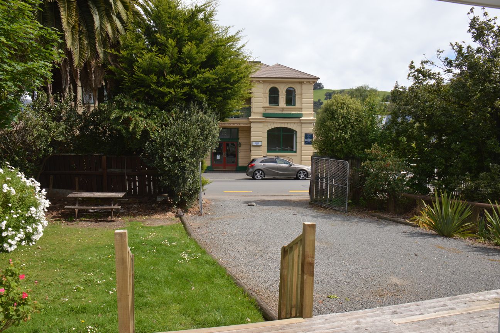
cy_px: 166
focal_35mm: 27
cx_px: 250
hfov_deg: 67.4
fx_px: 375
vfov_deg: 47.9
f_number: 8
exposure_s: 1/200
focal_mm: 18
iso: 100
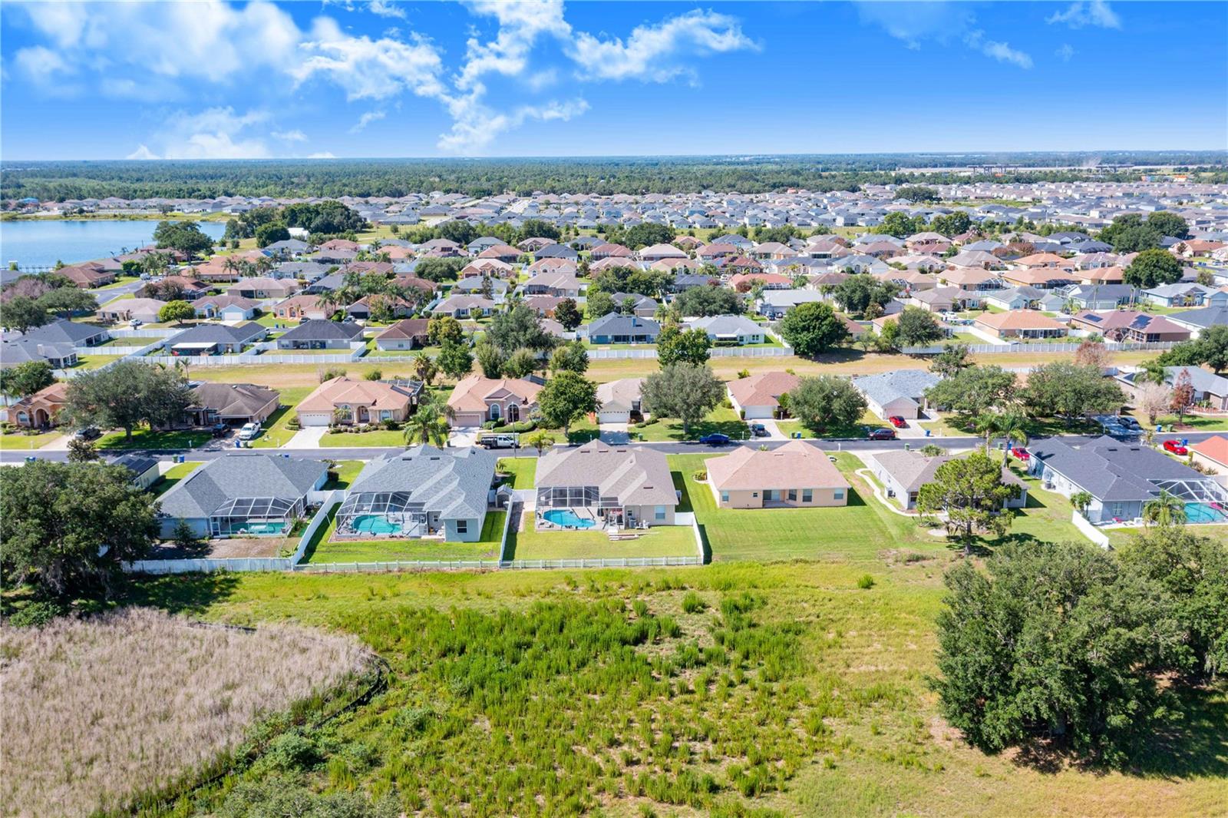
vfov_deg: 46.4
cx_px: 614
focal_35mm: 28
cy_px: 409
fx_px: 955
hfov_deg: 65.5
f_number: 5.6
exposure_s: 1/320
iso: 100
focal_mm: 10.26
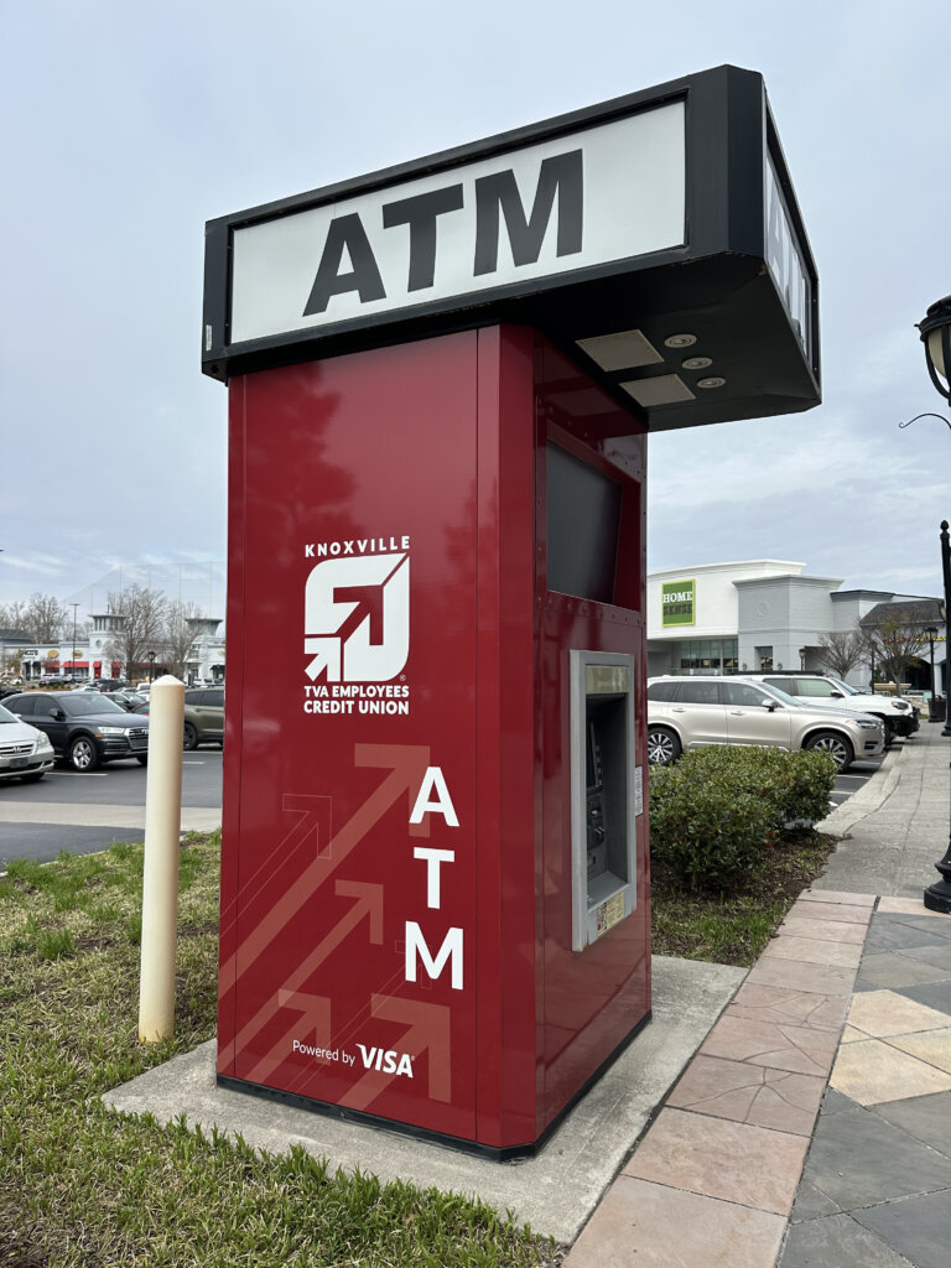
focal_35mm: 24
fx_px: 879
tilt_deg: +3.3
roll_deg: -1.1
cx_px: 476
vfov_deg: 71.6
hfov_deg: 56.8
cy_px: 634
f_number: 1.78
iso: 80
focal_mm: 6.86
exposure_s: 1/4016
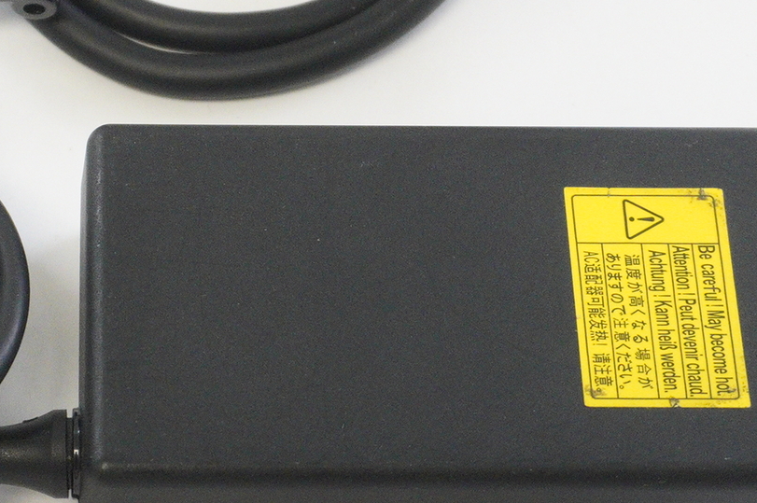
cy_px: 94
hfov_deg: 17.5
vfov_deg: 11.8
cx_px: 126
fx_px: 2427
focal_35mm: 116
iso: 2500
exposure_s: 1/100
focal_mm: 25
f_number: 5.6
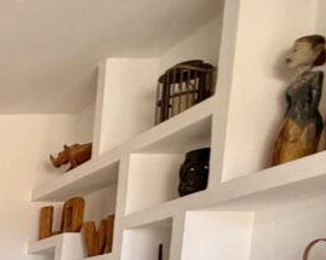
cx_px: -287
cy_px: 364
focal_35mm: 52
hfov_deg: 20.9
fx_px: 502
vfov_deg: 24.3
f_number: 2.2
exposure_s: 1/100
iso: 80
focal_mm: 2.22
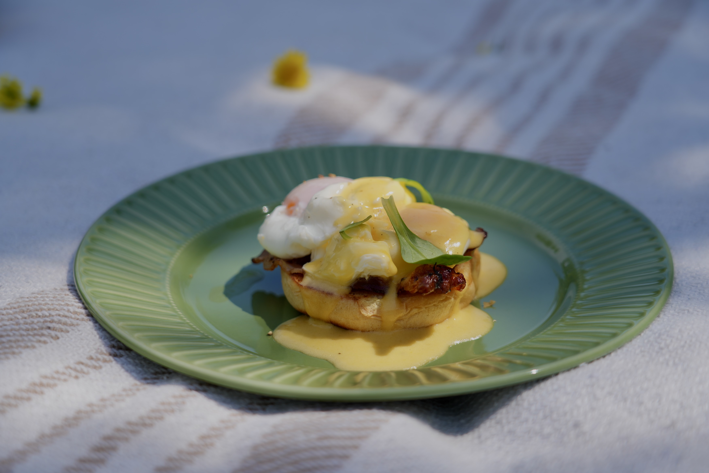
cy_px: 236
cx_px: 354
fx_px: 1260
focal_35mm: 64
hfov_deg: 31.4
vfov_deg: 21.2
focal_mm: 64
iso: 100
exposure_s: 1/320
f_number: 4
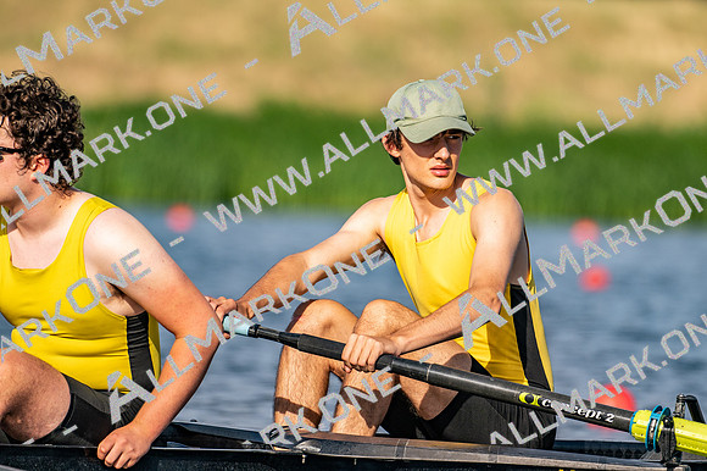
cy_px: 236
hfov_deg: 3.4
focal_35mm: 600
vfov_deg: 2.3
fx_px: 11776
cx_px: 354
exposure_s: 1/2500
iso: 220
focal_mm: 400
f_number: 4.5
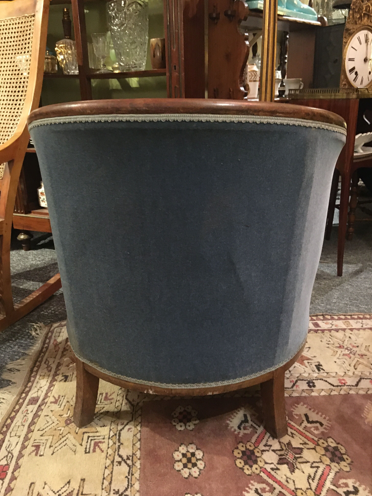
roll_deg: -0.4
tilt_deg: -17.5
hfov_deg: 46.8
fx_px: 430
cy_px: 242
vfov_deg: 60.0
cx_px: 185
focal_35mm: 30
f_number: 2.2
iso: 500
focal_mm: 4.15
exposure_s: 1/17
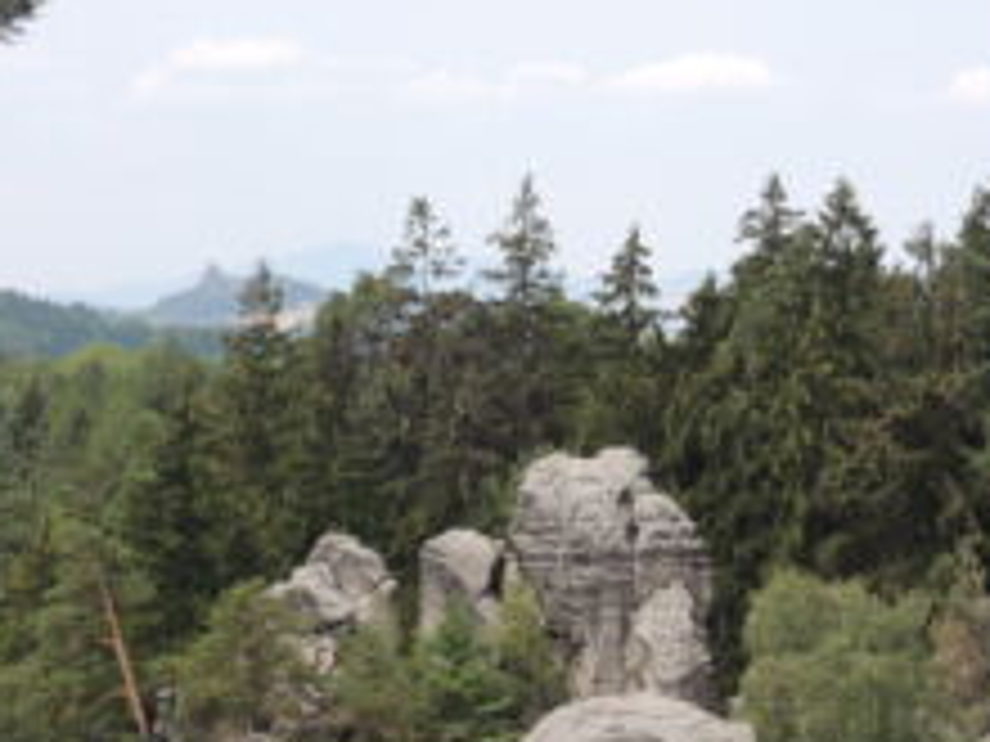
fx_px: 4547
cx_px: 477
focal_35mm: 159
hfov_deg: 12.4
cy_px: 389
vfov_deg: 9.3
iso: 100
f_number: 5.5
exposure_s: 1/200
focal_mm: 17.9
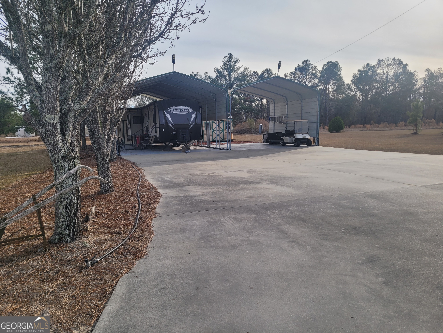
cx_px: 222
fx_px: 333
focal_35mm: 26
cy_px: 166
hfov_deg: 67.3
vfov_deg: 53.1
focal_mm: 5.4
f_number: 1.8
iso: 40
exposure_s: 1/2186
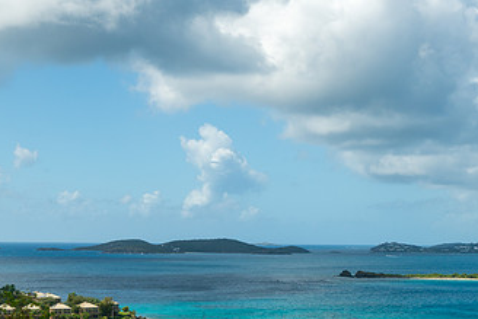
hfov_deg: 26.2
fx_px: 1010
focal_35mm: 76
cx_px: 370
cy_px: 270
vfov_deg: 17.8
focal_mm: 43
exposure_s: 1/125
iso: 100
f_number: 11
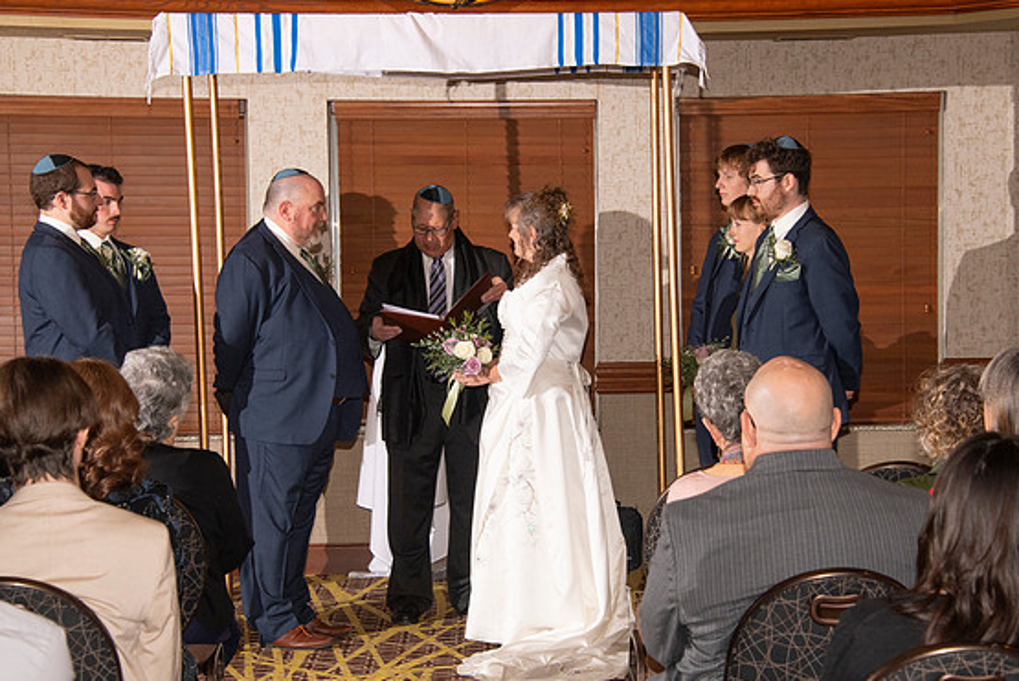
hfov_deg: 20.2
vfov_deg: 13.6
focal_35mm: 101
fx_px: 2861
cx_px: 550
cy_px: 363
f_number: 8
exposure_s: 1/160
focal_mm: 90
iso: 1000
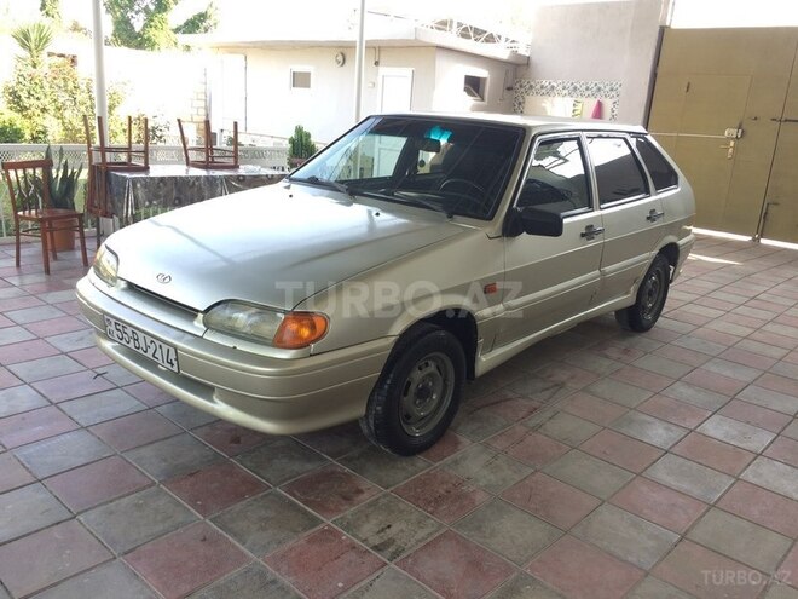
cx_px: 399
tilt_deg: -17.6
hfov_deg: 61.7
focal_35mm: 29
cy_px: 300
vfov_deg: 48.2
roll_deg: -4.7
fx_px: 669
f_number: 2.2
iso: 32
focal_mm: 4.15
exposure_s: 1/129
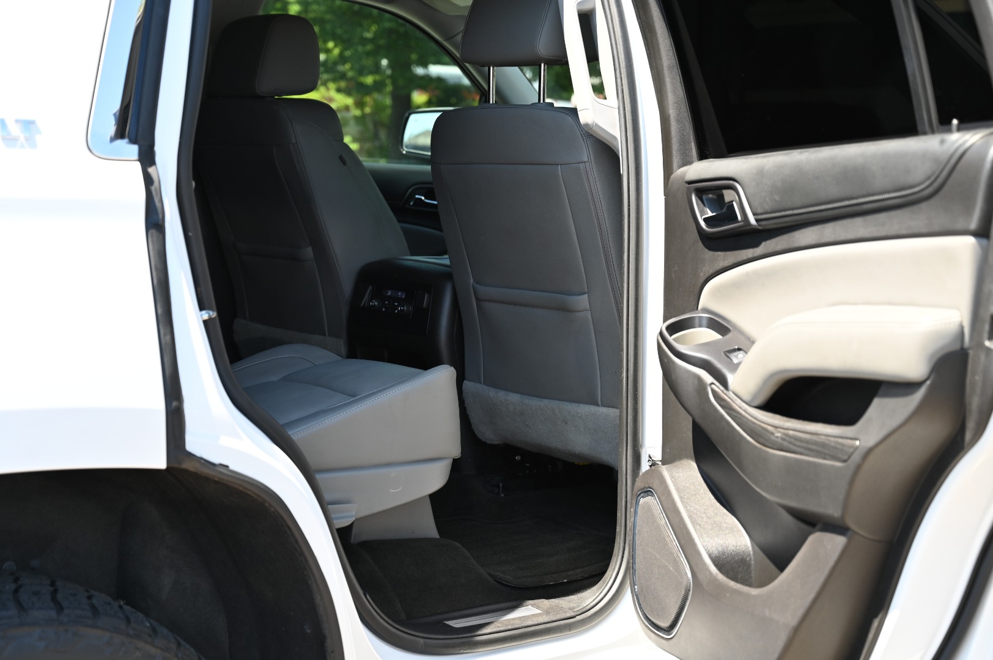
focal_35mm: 54
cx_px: 496
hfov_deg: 36.9
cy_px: 330
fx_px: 1488
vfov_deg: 25.0
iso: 200
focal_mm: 54
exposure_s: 1/250
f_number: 4.5
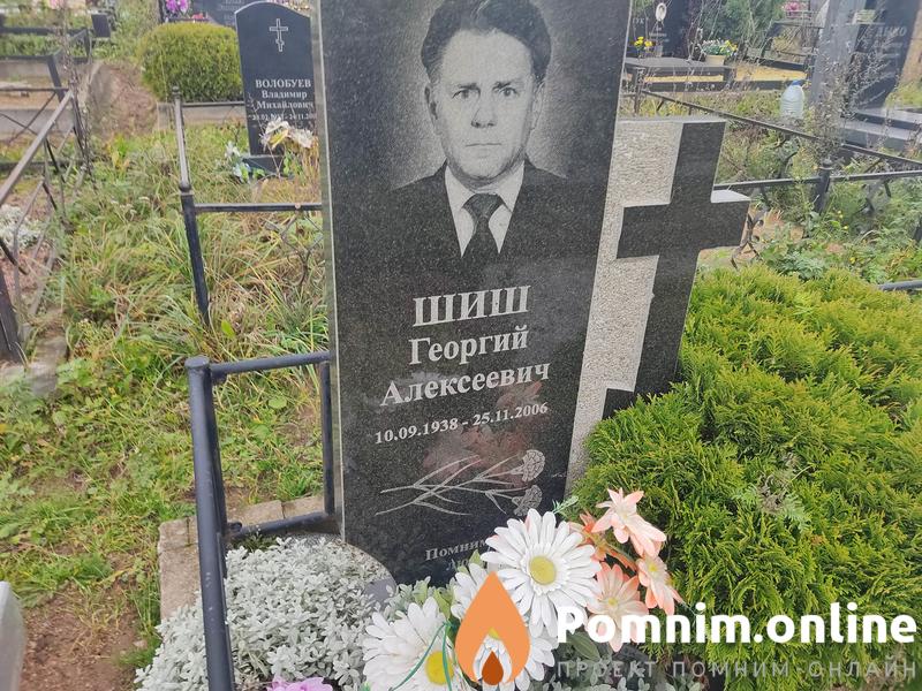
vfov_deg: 53.1
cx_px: 461
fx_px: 693
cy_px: 346
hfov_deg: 67.3
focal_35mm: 26
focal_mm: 4.74
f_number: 1.79
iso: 100
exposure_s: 1/160
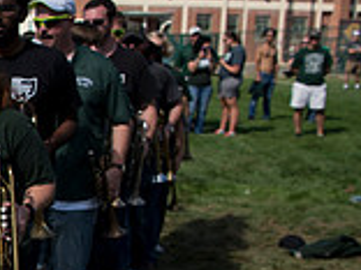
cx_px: -224
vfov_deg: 17.0
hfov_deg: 19.1
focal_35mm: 86
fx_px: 897
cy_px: 230
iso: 250
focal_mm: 24
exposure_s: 1/2500
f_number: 4.5
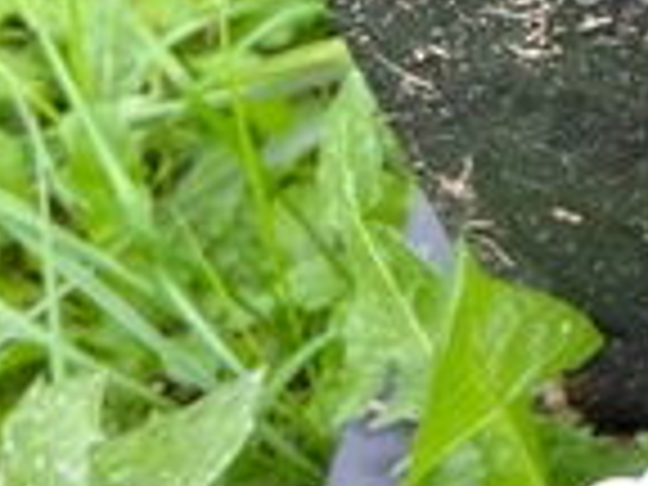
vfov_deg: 9.5
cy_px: -549
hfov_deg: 12.0
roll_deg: -1.5
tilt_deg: -41.9
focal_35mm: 144
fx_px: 2696
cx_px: 1354
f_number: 1.5
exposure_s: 1/184
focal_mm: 5.7
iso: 40
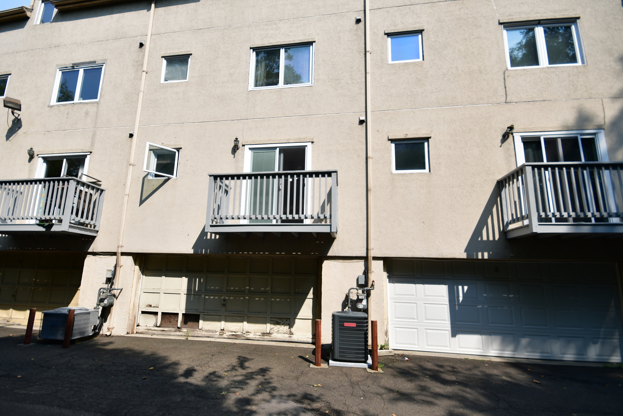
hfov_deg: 96.6
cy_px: 222
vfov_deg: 73.7
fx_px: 277
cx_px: 293
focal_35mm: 16
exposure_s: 1/250
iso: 100
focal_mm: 10
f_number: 8
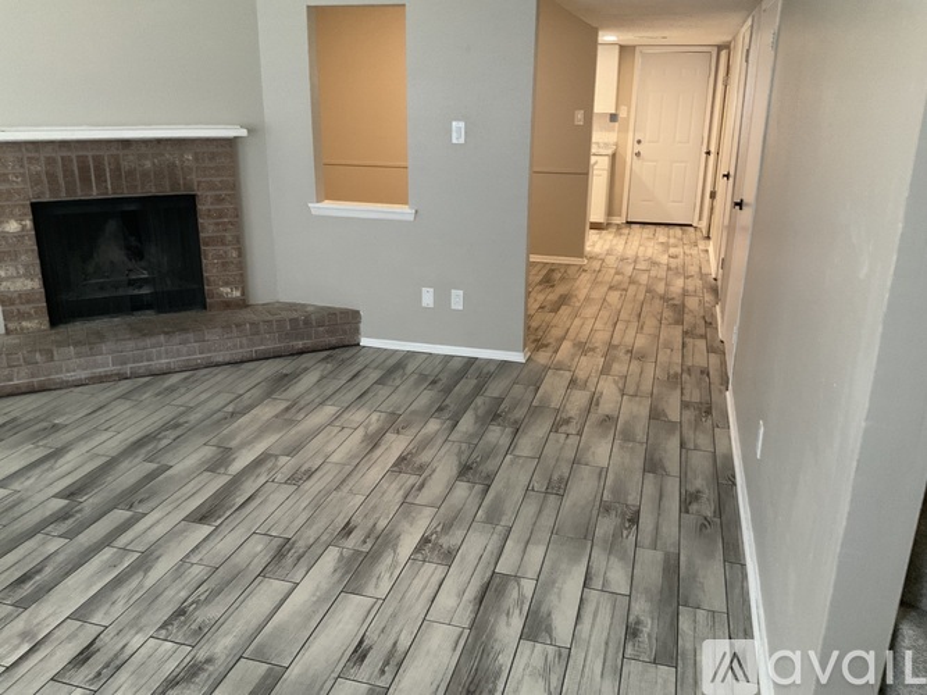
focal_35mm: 29
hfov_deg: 61.7
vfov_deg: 48.2
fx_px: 776
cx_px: 464
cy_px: 348
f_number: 1.8
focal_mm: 3
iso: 200
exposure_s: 1/60
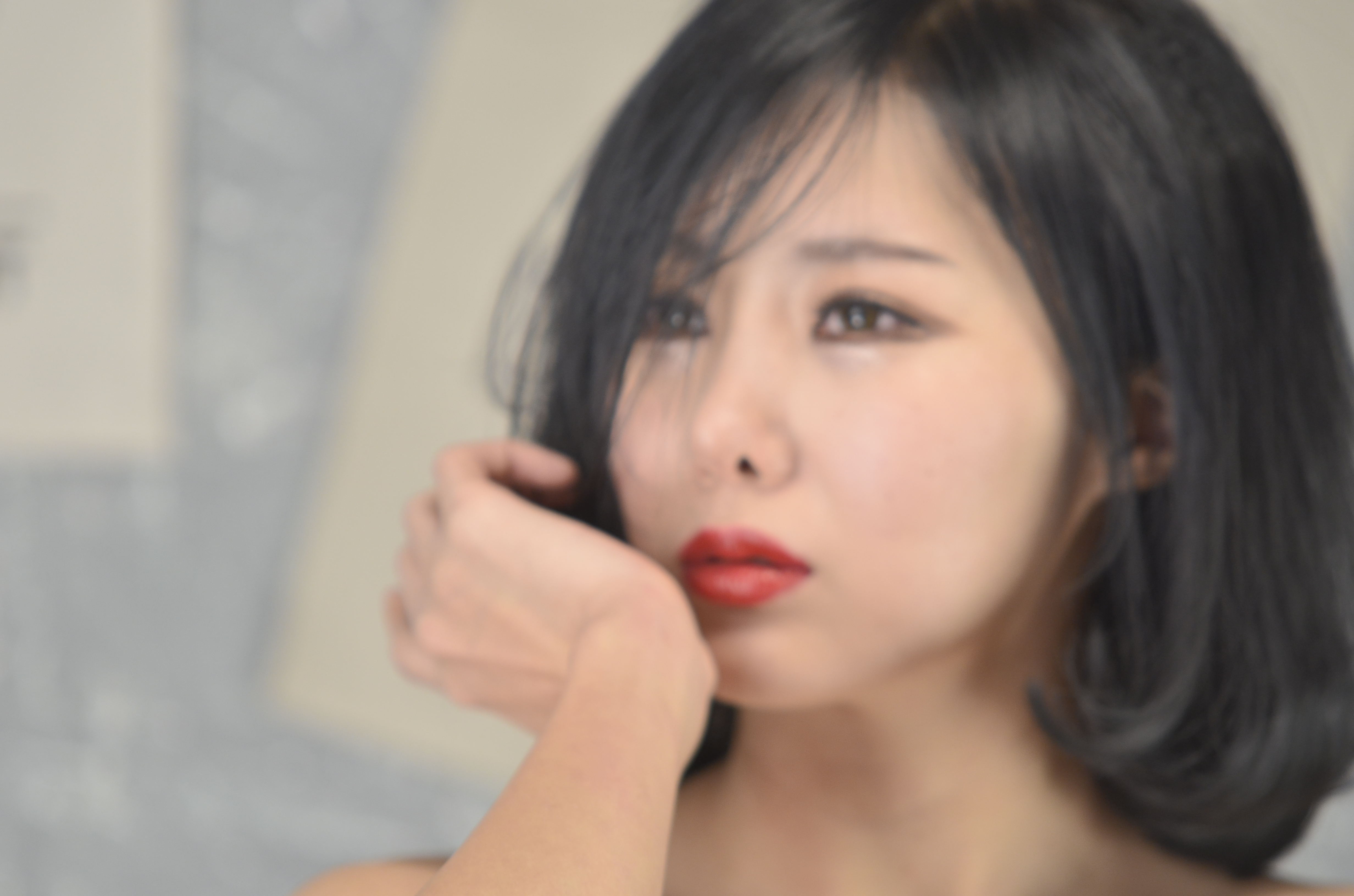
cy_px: 448
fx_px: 11260
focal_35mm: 300
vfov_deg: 4.6
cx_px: 677
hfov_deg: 6.9
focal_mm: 200
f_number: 4
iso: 400
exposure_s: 1/160
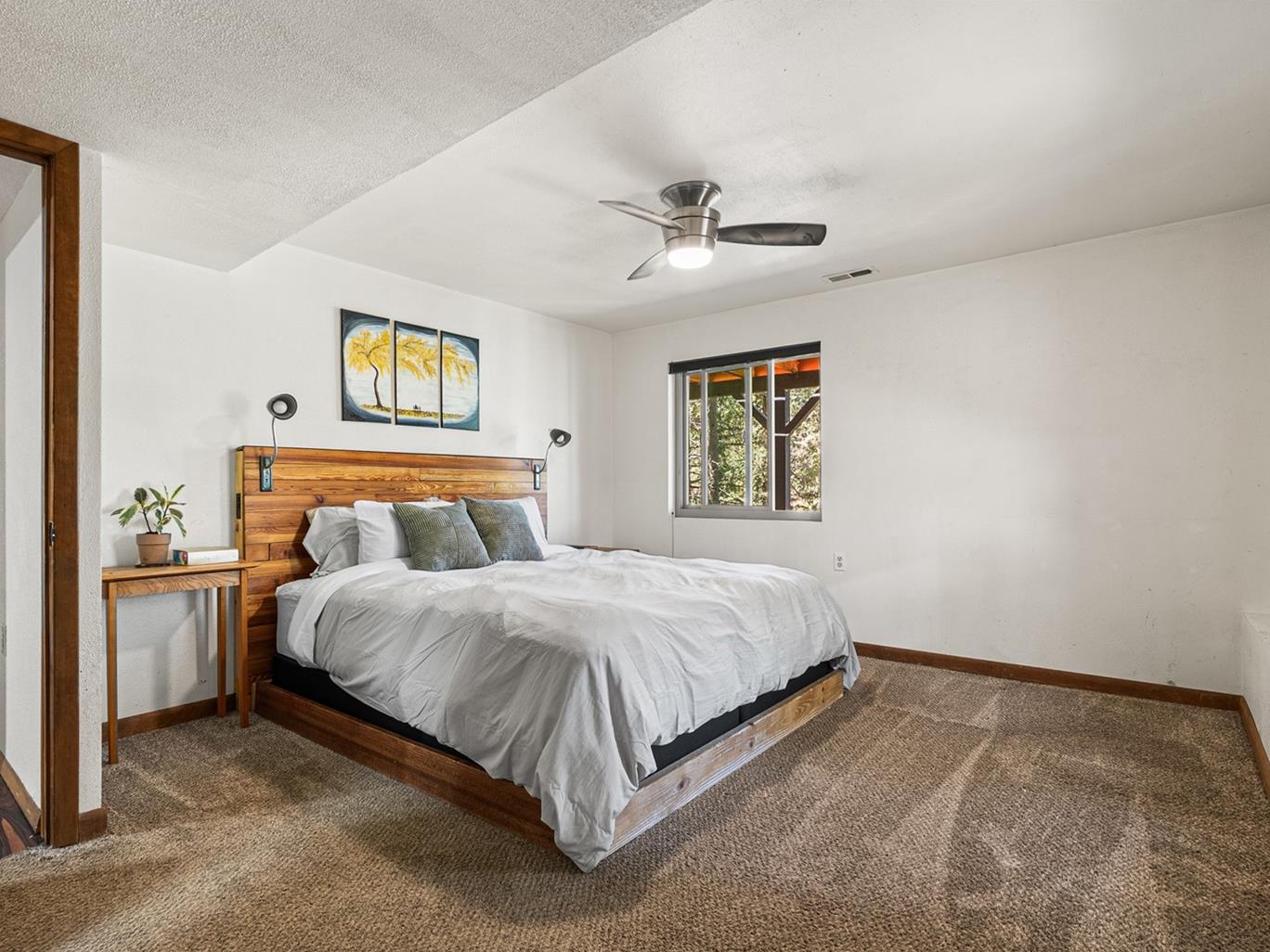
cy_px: 490
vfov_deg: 71.6
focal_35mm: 18
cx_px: 587
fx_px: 660
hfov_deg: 87.6
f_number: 8
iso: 200
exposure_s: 1/20
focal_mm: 16
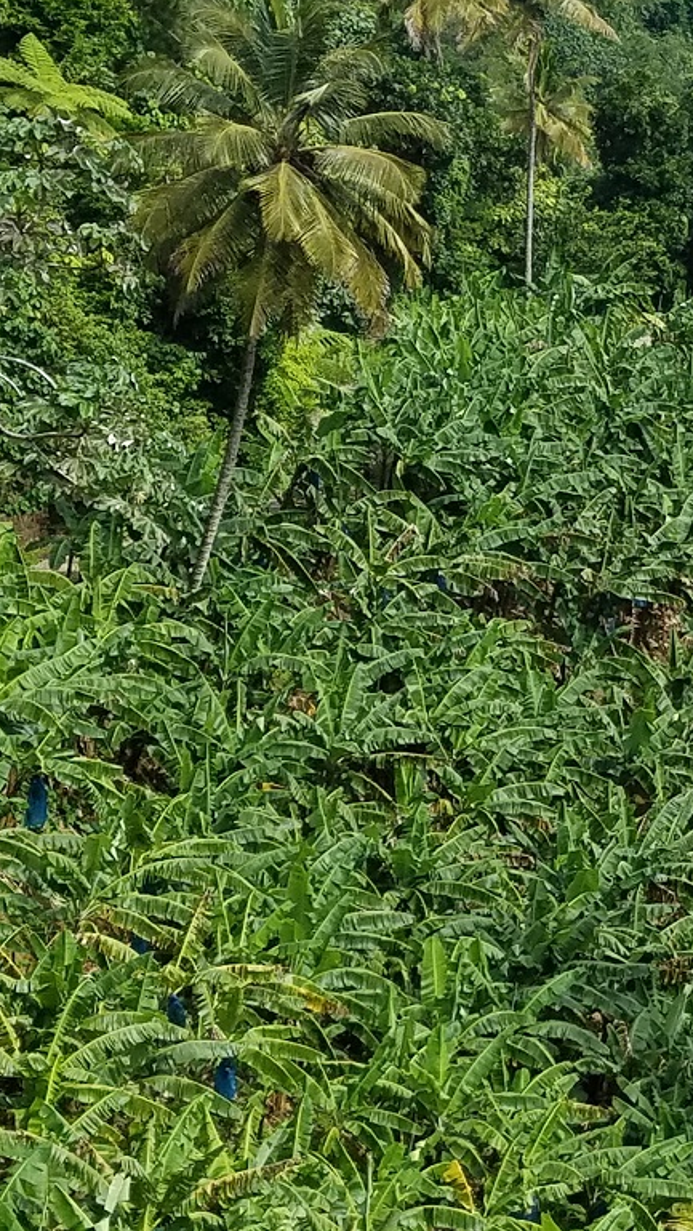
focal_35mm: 38
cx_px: 711
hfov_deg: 29.0
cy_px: 618
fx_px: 1240
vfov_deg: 52.8
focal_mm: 4.2
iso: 50
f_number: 1.7
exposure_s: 1/2376
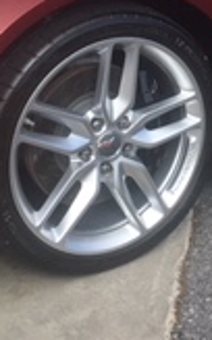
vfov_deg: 17.0
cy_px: -15
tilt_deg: -11.9
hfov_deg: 10.8
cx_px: 227
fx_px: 1113
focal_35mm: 120
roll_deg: +2.3
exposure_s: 1/793
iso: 25
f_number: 2.2
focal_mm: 4.15
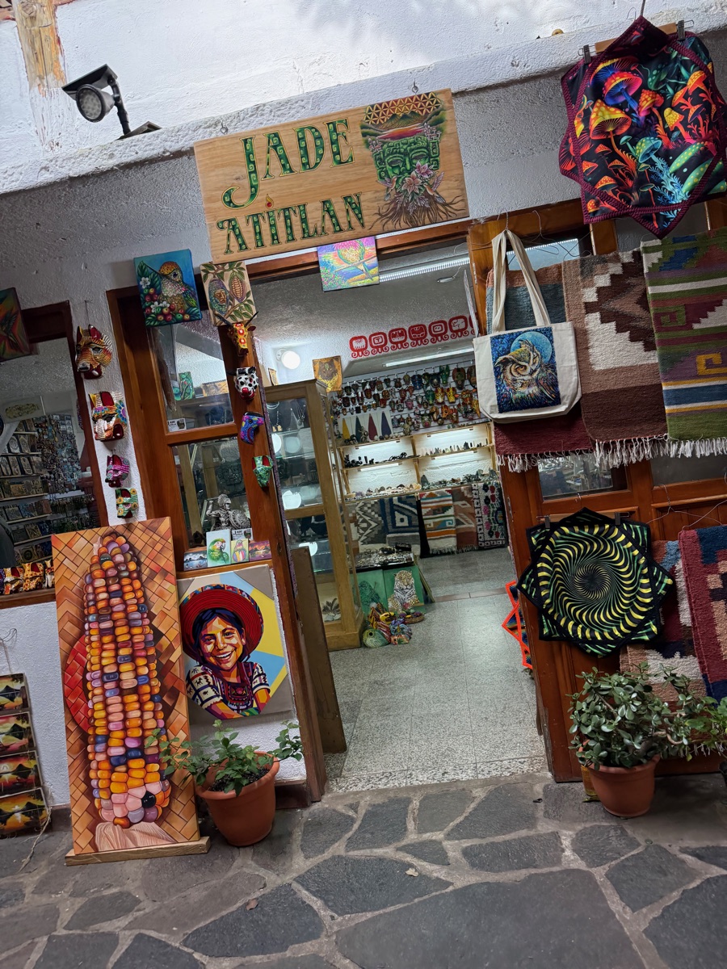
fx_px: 672
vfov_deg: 71.6
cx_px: 364
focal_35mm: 24
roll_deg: +6.1
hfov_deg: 56.8
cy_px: 484
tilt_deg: +0.4
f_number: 1.78
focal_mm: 6.76
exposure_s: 1/229
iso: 200
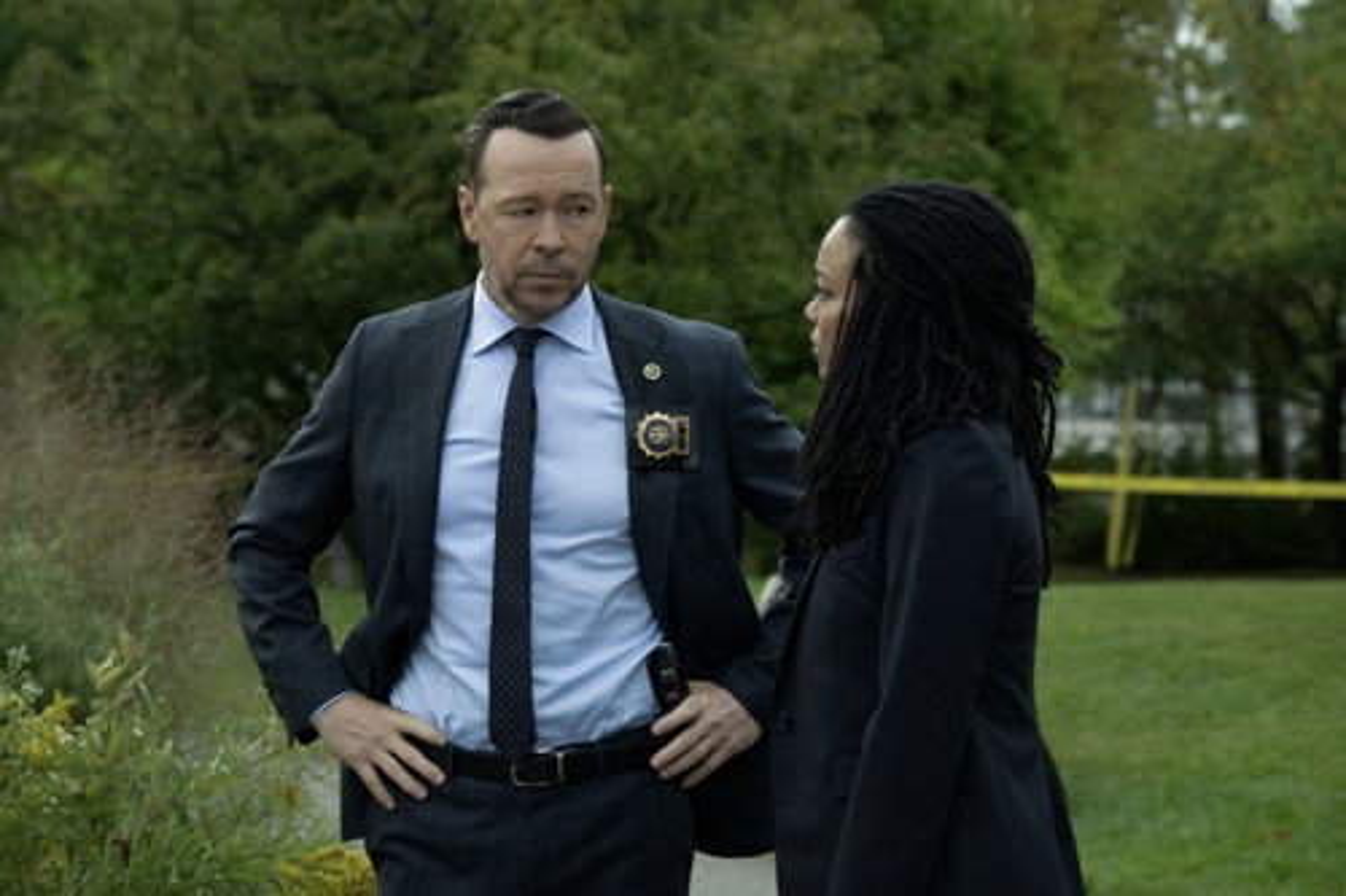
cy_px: 448
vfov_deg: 14.9
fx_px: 3438
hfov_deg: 22.1
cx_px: 673
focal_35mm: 92
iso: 400
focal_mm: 92
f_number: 5.6
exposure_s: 1/160
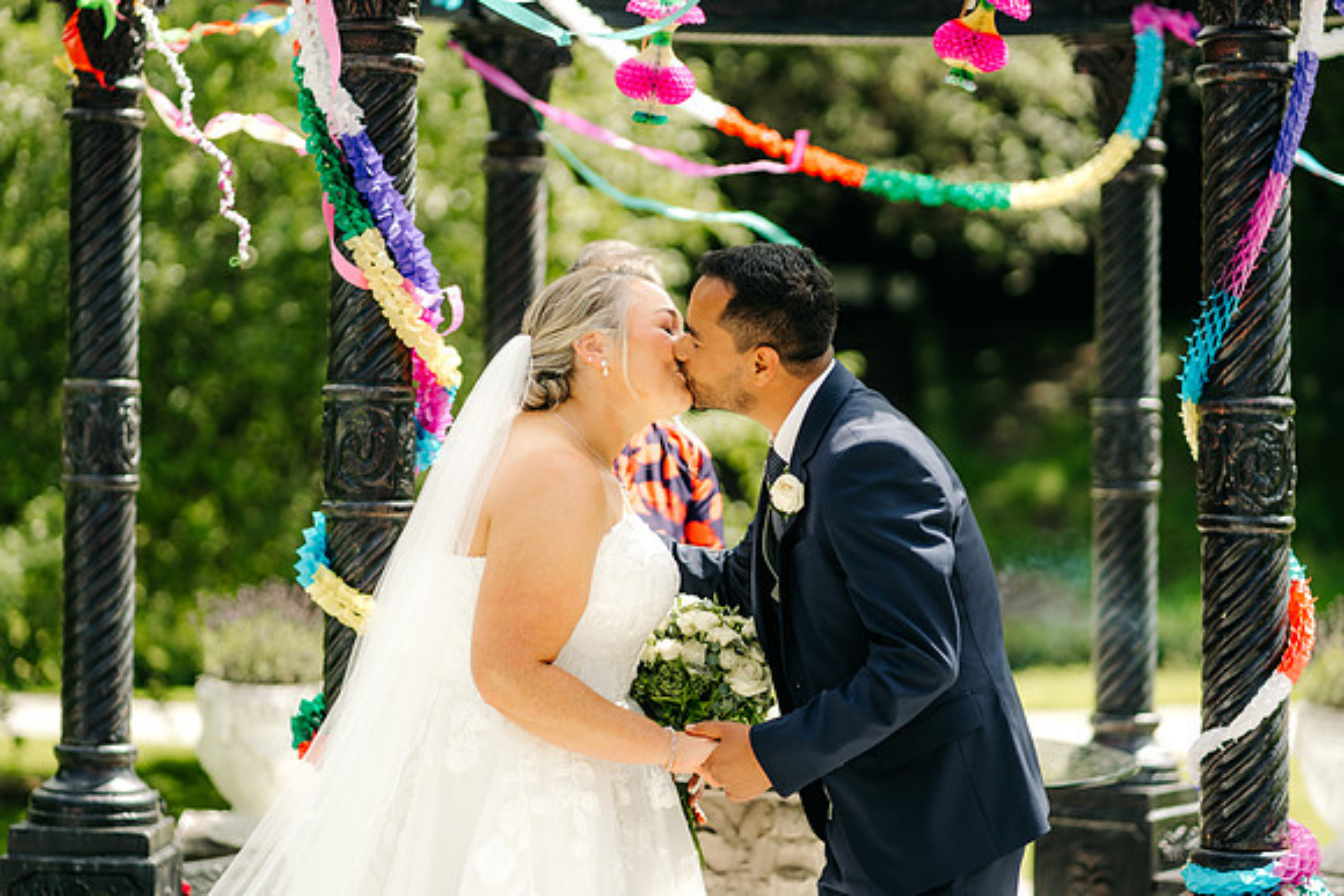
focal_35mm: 96
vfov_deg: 14.3
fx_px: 3574
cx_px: 647
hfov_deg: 21.3
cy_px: 399
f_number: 2
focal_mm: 85
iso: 100
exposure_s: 1/1600
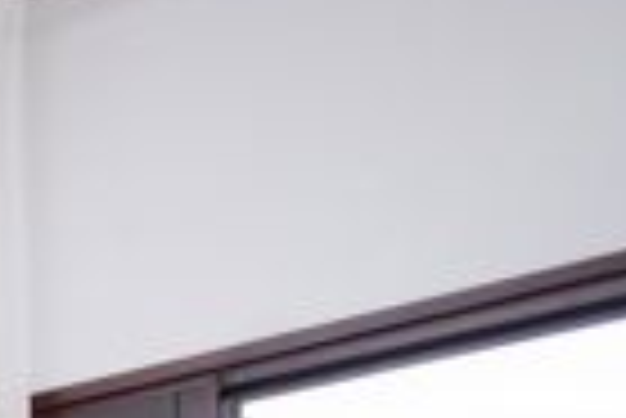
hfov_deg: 17.0
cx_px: -718
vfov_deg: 14.7
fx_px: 1323
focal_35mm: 76
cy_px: 849
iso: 100
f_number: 5.6
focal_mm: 10
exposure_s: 1/60
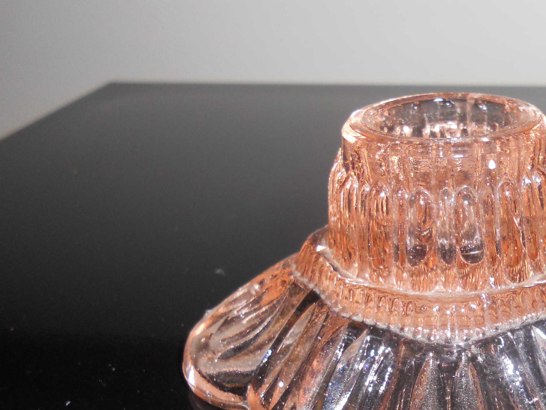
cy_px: 322
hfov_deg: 33.2
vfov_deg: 25.7
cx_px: 447
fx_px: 883
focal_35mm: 56
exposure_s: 1/25
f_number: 8.8
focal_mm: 5.8
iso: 200
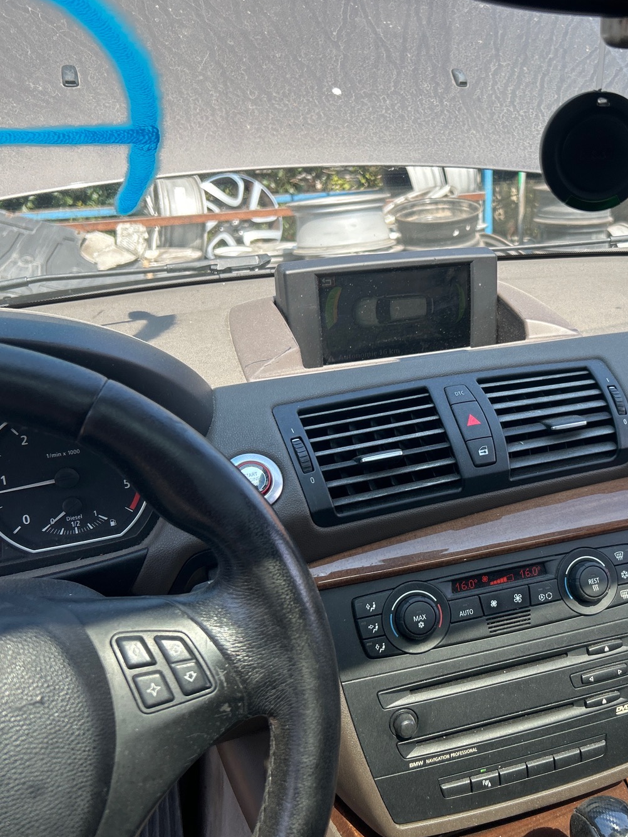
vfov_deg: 52.6
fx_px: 846
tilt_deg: -19.2
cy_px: 416
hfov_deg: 39.4
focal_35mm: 35
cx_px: 483
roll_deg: -0.7
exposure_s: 1/718
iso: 50
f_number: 1.5
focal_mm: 5.7
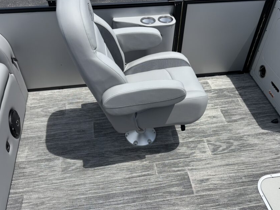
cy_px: 124
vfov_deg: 42.7
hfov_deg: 55.3
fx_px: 267
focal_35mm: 33
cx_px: 149
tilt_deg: -46.9
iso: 50
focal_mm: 5.96
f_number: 1.6
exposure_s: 1/3788
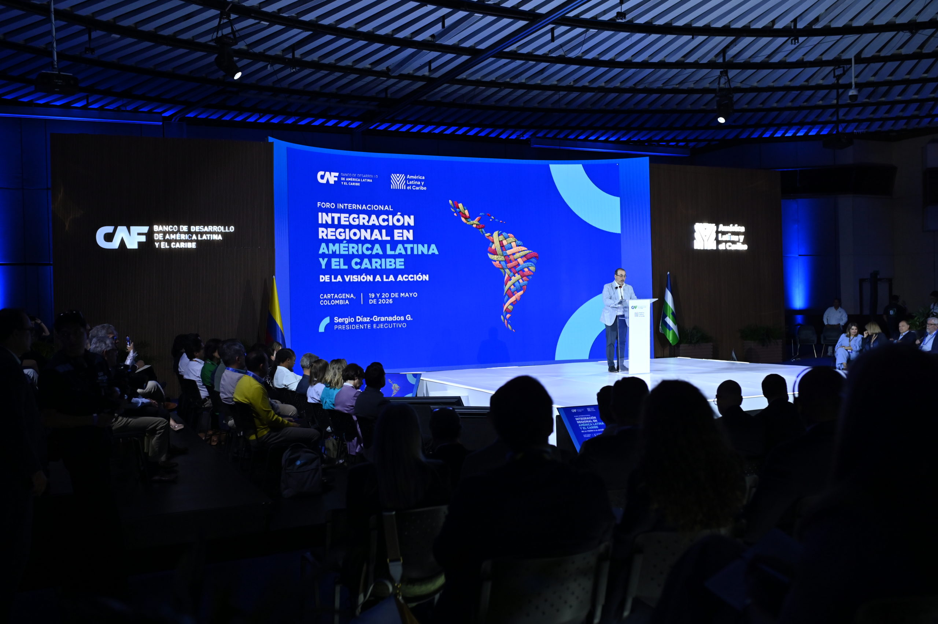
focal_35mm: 35
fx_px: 911
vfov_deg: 37.8
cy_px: 312
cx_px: 469
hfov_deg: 54.5
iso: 1250
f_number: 2.8
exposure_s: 1/500
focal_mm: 35
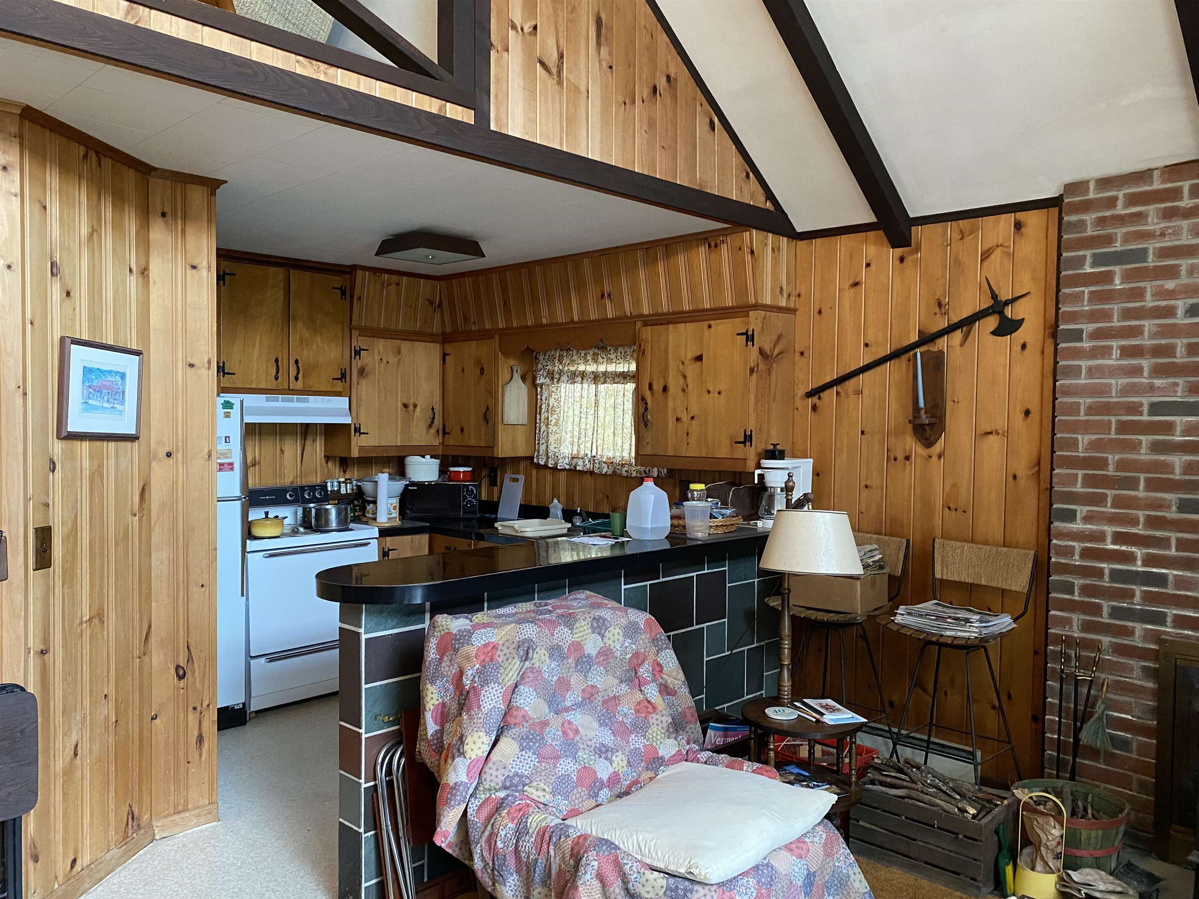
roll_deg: -1.0
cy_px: 450
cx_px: 600
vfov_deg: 53.1
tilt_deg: -2.3
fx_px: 901
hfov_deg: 67.3
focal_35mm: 26
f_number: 1.8
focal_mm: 4.25
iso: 320
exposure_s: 1/60
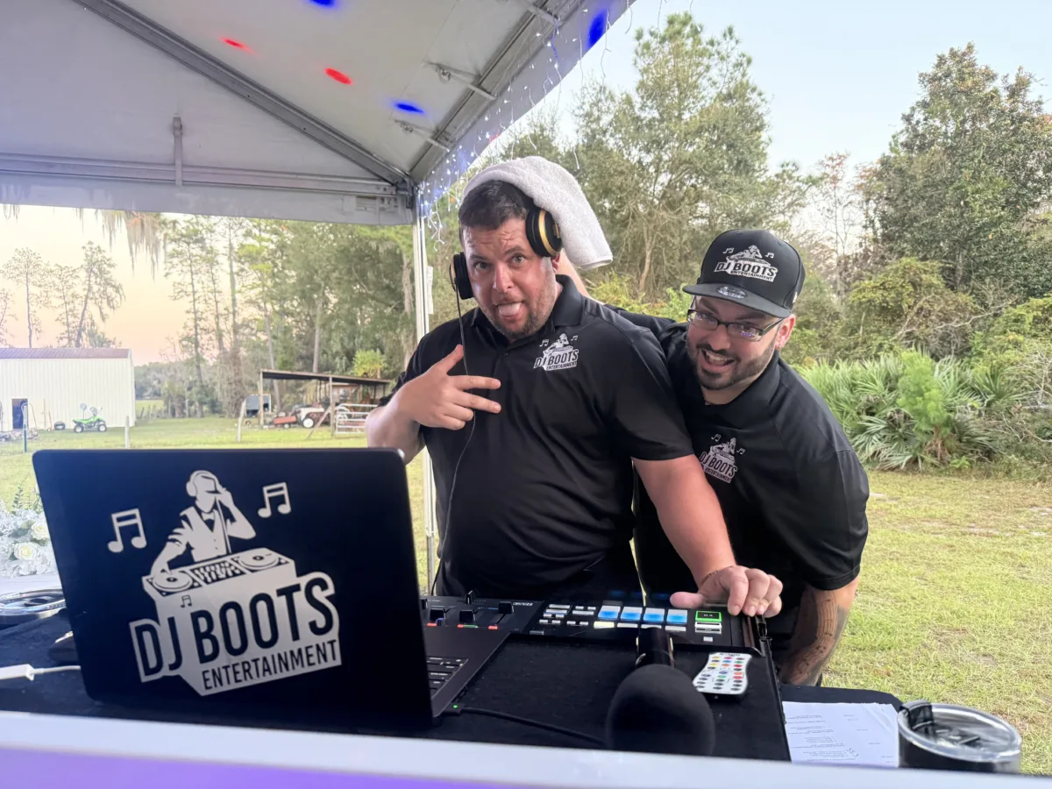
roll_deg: +1.1
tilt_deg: +0.4
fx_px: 729
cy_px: 394
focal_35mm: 24
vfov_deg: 56.8
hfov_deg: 71.6
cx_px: 526
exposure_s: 1/48
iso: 400
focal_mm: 6.76
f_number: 1.78
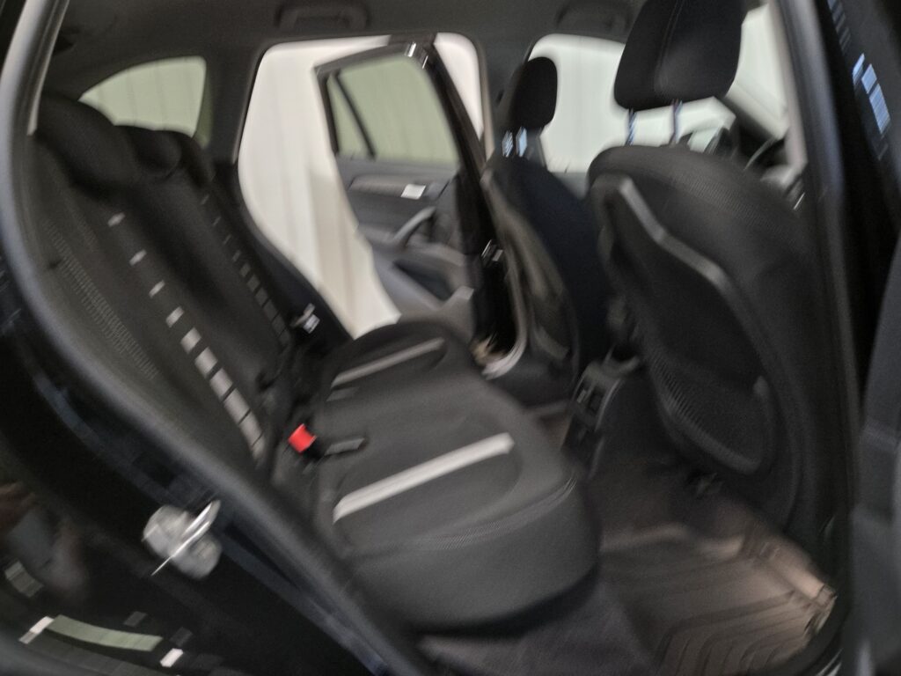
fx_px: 599
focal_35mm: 23
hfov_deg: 73.9
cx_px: 450
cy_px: 338
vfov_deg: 58.9
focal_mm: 5.4
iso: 200
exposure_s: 1/50.6
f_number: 1.8
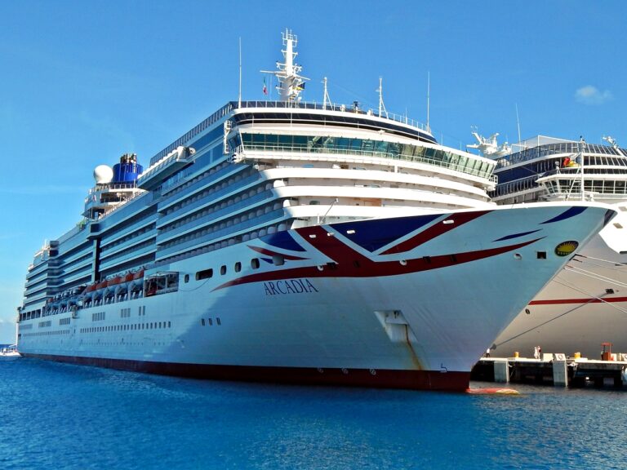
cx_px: 314
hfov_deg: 52.6
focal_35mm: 35
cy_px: 235
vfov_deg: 40.7
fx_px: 634
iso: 125
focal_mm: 6.1
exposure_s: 1/500
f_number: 6.7
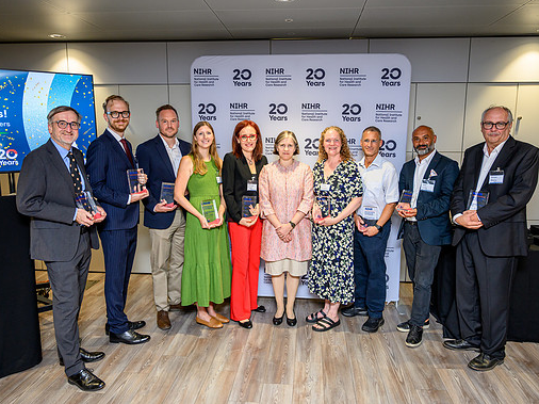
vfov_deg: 51.3
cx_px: 278
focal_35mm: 27
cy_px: 199
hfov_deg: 65.3
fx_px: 420
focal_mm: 24
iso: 1000
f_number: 4
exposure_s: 1/200
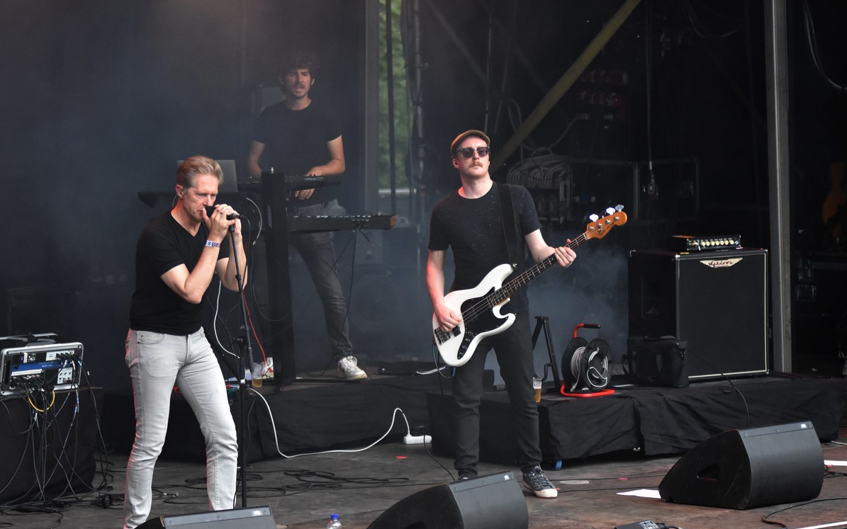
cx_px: 425
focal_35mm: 172
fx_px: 3971
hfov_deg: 12.2
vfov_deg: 7.6
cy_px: 248
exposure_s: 1/2500
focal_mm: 112
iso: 1250
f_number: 2.8
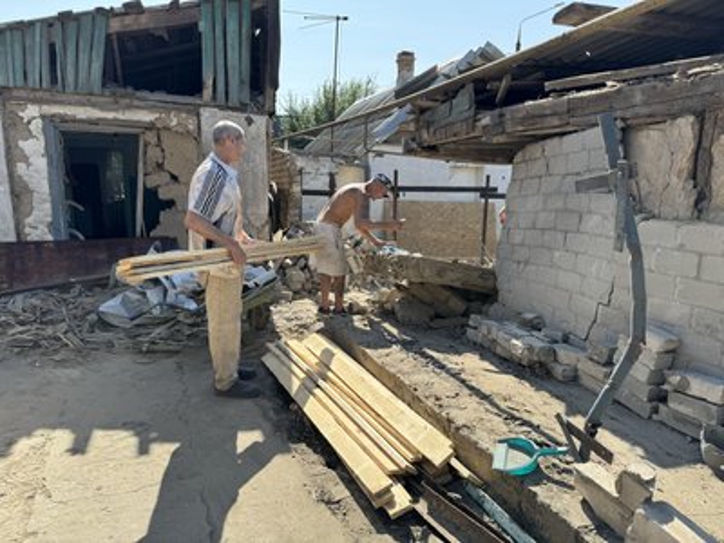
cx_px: 362
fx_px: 502
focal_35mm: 24
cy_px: 272
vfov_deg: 56.8
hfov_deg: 71.6
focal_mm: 6.86
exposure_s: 1/2331
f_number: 1.78
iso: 80
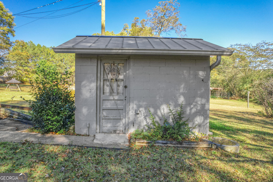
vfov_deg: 57.2
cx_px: 136
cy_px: 91
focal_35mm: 22
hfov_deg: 78.6
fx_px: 167
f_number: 2.8
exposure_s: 1/200
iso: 100
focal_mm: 8.38
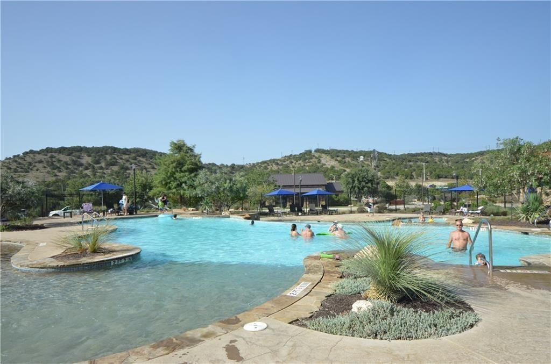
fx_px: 366
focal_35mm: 24
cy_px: 182
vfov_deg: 52.9
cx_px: 276
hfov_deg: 73.9
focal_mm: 16
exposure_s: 1/2000
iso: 500
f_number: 5.6
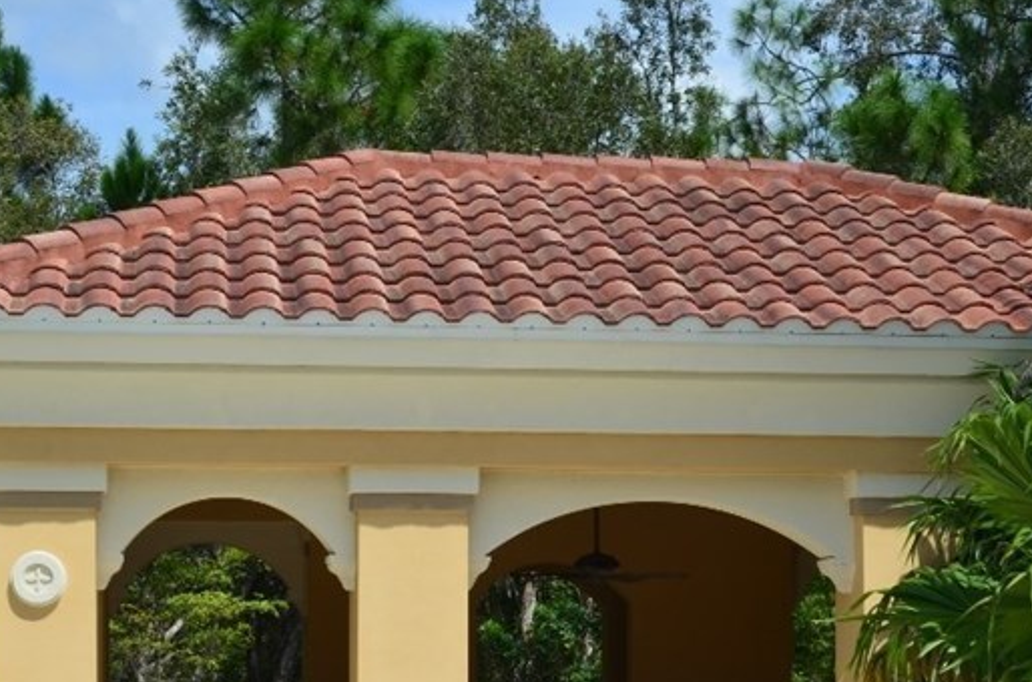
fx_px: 2545
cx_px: 523
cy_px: 615
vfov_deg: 15.1
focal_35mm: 89
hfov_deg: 22.9
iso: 100
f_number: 11
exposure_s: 1/160
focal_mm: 28
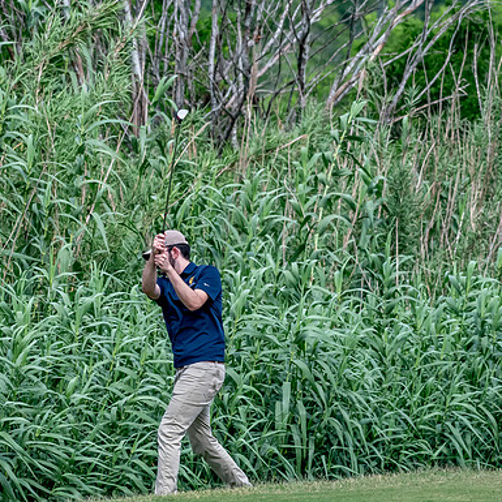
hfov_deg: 4.0
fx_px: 7252
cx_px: 171
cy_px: 251
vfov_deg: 4.0
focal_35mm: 442
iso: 1250
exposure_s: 1/2000
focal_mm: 230
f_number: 5.6
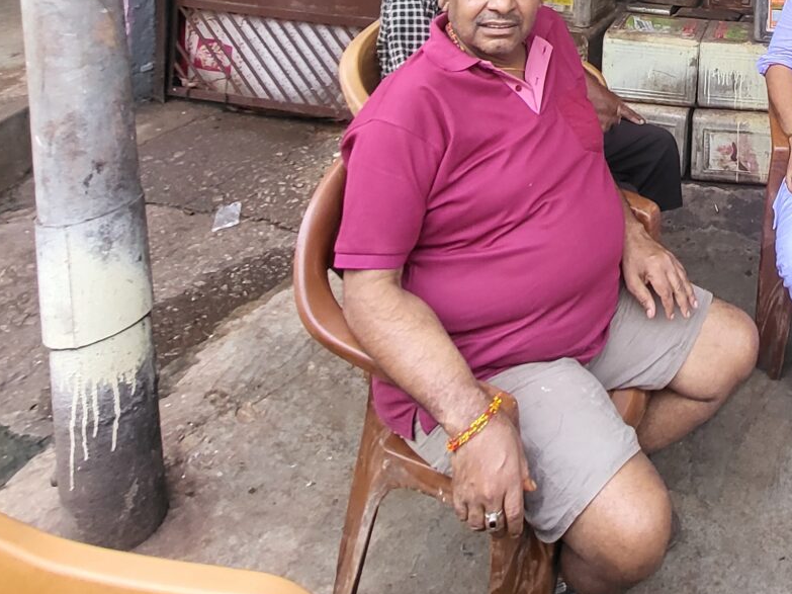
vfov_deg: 32.1
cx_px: 816
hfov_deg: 44.6
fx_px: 778
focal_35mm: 34
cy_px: -173
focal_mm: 1.74
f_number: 2.2
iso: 100
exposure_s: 1/50
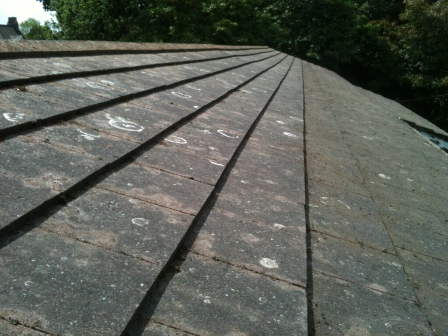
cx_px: 224
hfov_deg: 52.6
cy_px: 168
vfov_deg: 40.7
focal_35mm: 35
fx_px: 453
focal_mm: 3.85
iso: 64
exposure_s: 1/950
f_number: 2.8
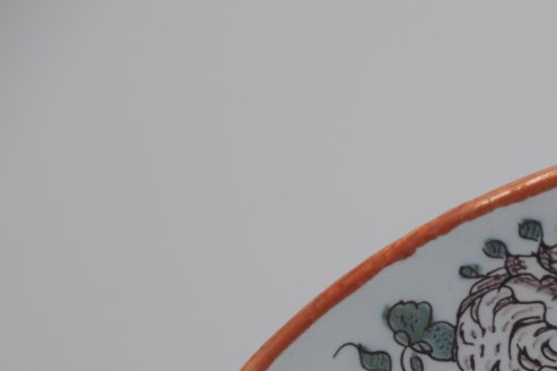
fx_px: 5925
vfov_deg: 3.6
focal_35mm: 383
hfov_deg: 5.4
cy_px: 446
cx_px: 598
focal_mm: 105
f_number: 5.6
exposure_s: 1/100
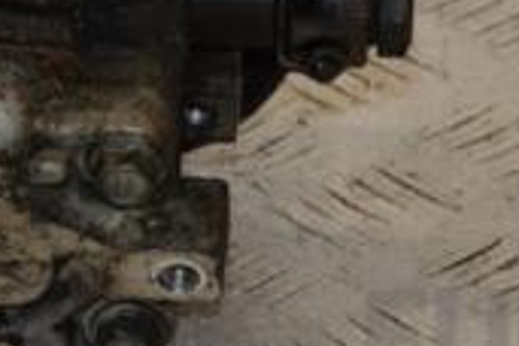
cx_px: 310
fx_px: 5305
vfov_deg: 3.7
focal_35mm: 368
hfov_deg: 5.6
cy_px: -70
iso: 800
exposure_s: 1/200
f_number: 5.6
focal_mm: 70
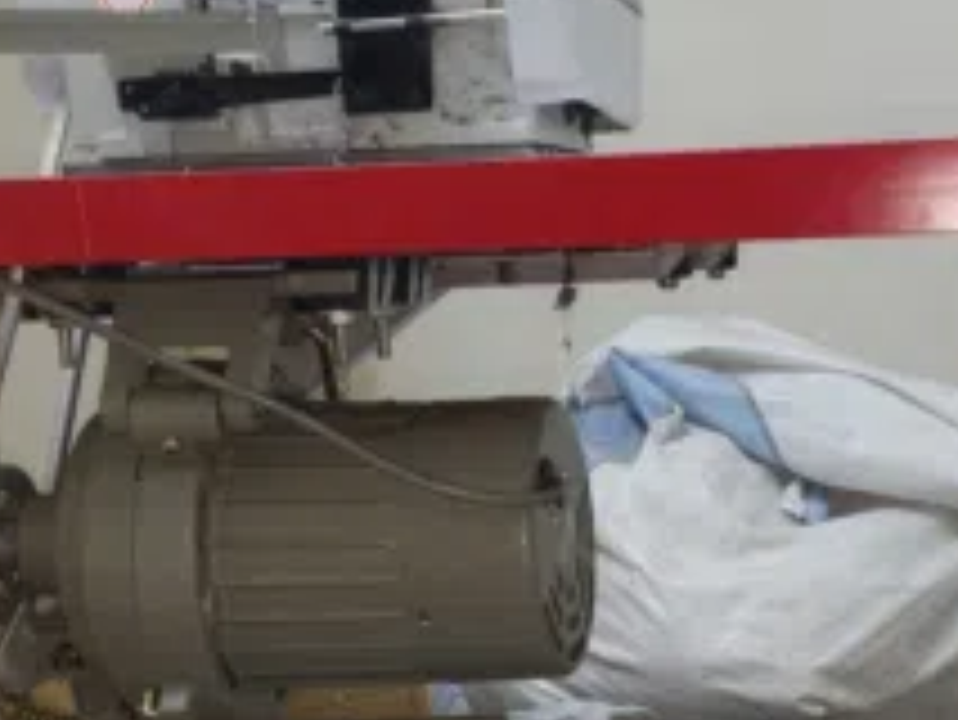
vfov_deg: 21.1
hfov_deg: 27.9
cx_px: 684
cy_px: 562
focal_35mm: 69
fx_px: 1911
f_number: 1.8
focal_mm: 5.56
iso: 822
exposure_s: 1/60
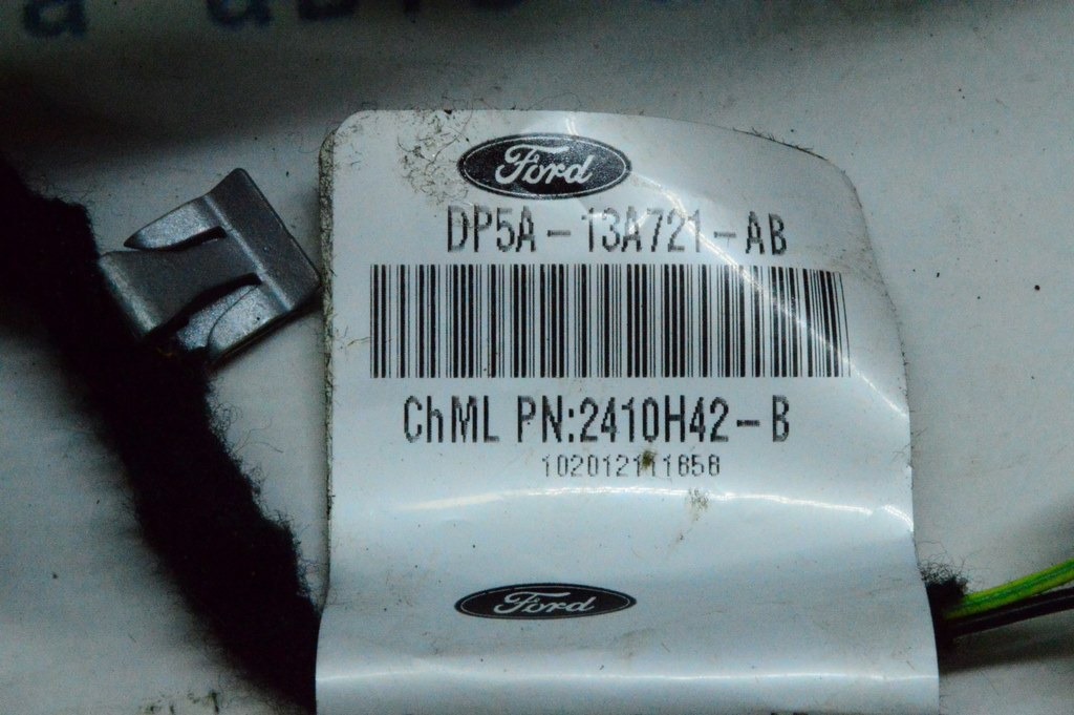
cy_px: 358
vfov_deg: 16.5
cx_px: 537
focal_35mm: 82
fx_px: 2459
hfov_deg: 24.6
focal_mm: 55
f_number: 36
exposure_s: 1/80
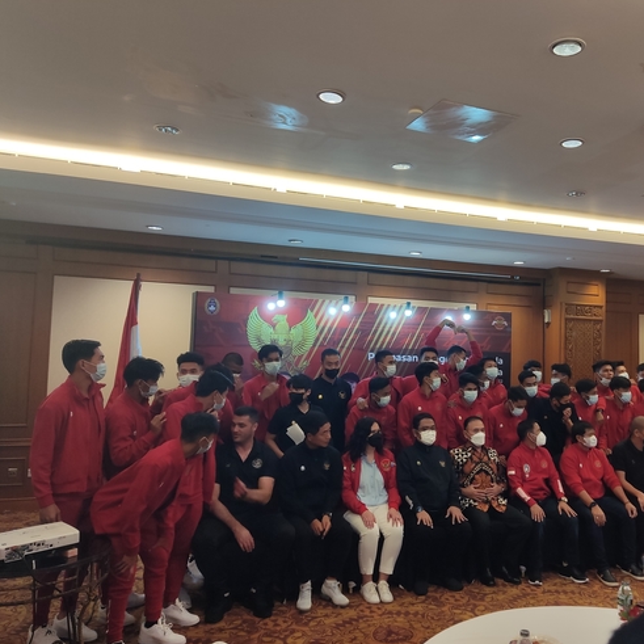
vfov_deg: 54.0
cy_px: 323
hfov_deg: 53.1
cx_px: 422
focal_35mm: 30
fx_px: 631
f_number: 1.79
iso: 125
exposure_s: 1/50
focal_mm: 4.71
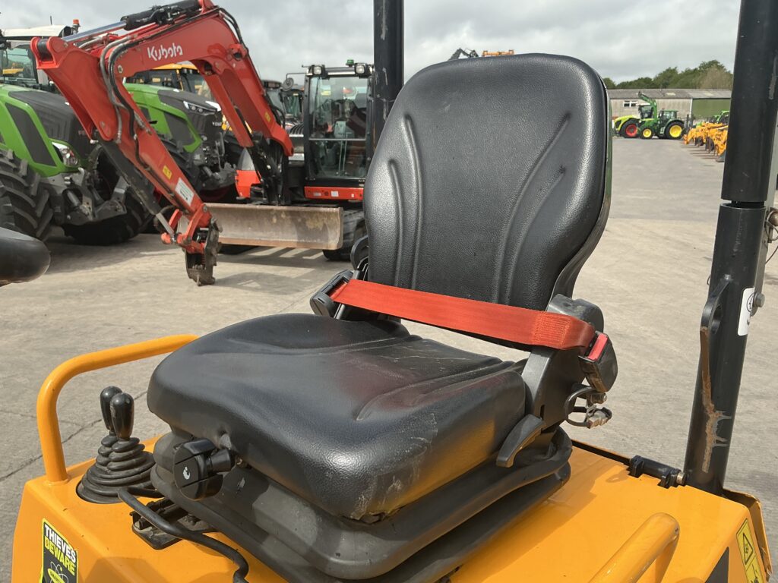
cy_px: 292
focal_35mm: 28
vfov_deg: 49.7
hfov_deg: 63.4
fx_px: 629
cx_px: 389
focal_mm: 3
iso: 25
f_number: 1.8
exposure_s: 1/1675
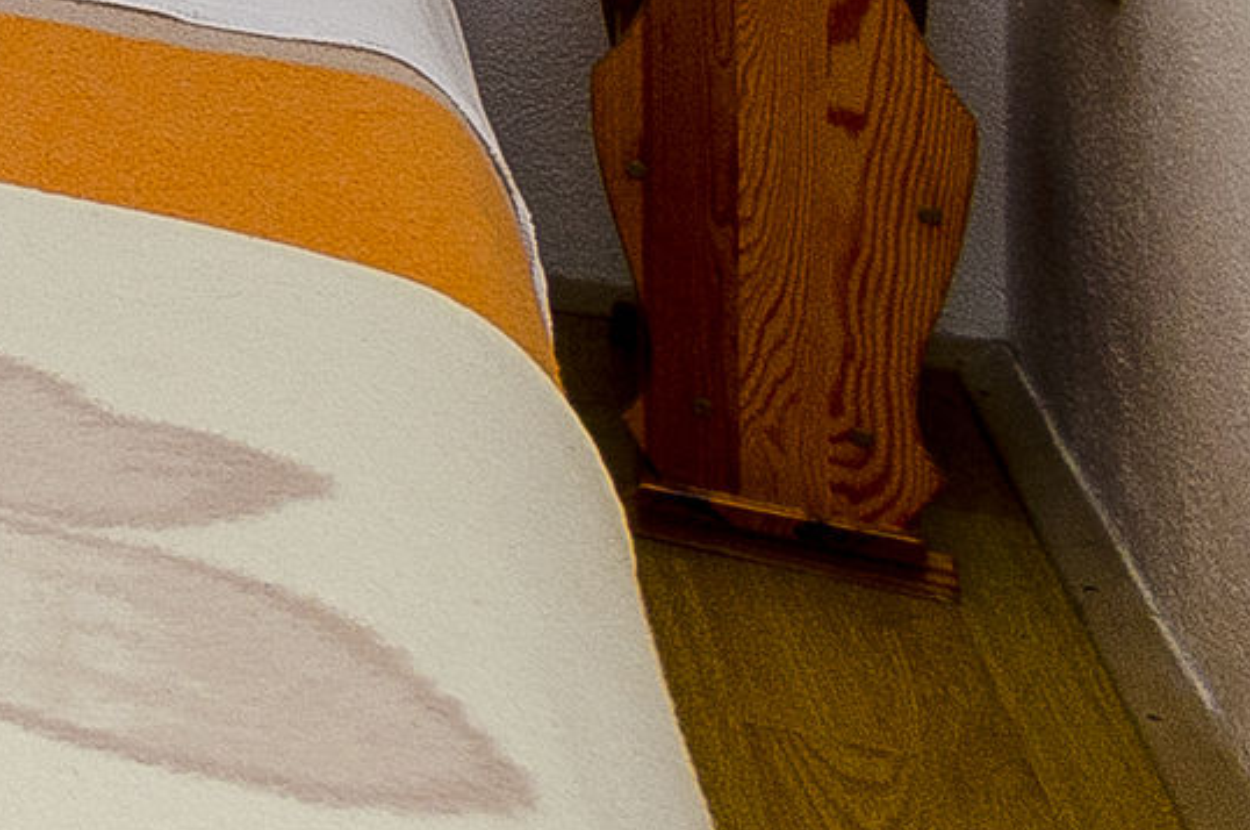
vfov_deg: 15.0
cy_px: -707
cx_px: -1631
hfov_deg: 15.7
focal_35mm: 78
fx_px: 2704
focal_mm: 10
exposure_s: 1/200
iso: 250
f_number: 8
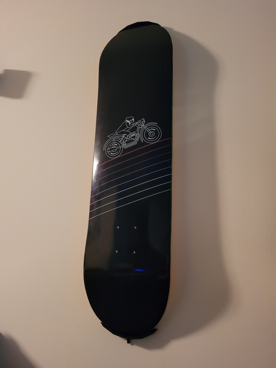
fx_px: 276
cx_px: 138
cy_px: 184
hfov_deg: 53.1
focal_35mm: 26
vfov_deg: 67.3
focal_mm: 5.4
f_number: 1.8
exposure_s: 1/24
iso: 800
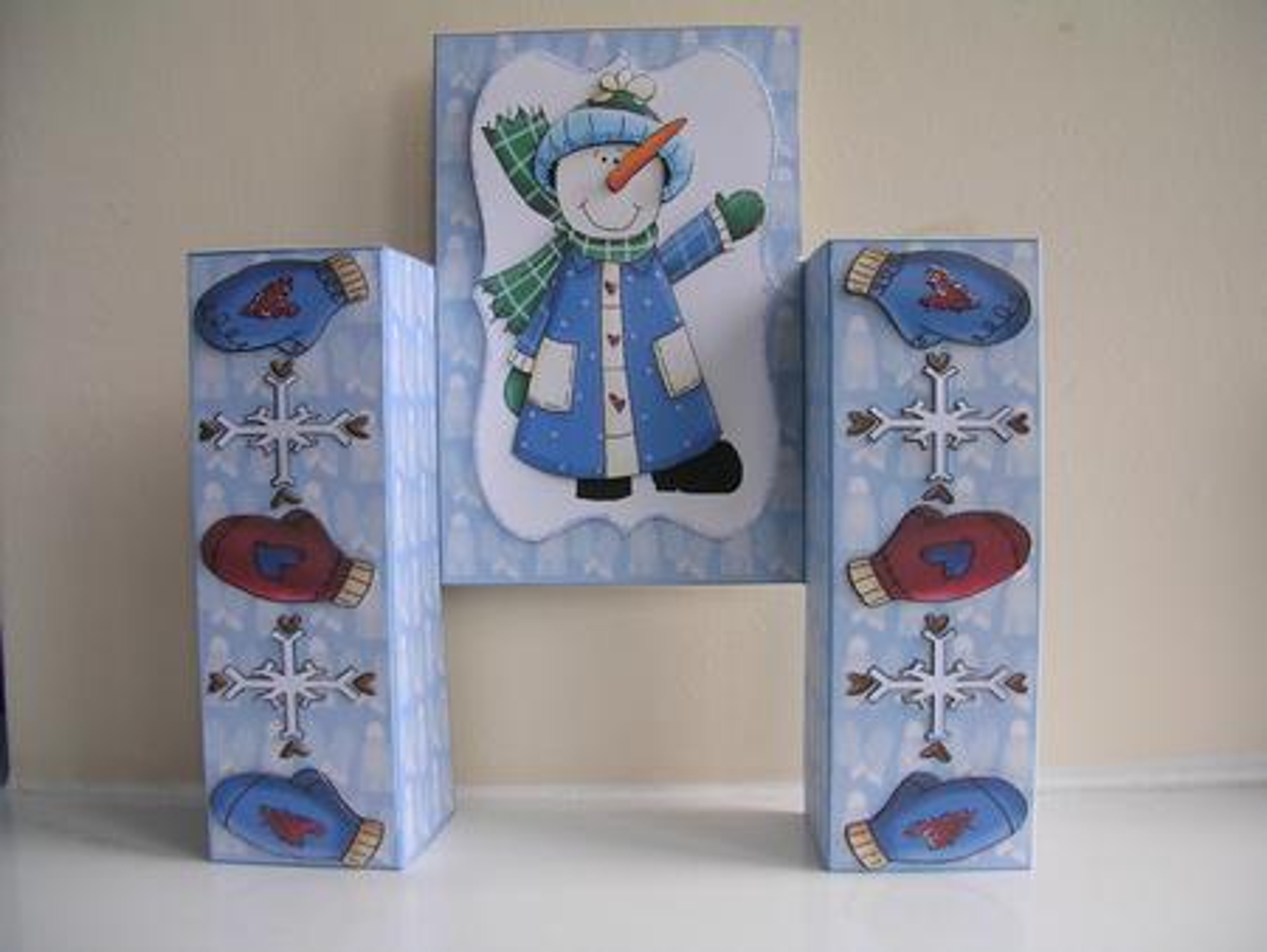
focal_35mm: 38
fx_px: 1392
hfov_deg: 49.0
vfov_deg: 37.8
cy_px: 476
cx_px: 634
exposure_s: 1/30.9
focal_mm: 5.8
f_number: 2.8
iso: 50
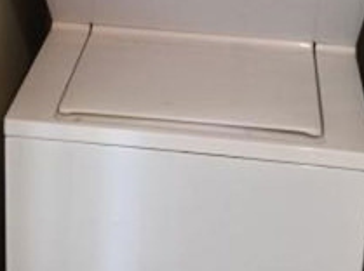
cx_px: 146
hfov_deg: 22.0
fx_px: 934
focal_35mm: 89
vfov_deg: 15.9
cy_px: -52
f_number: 2.2
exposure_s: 1/15
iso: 64
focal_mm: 4.15
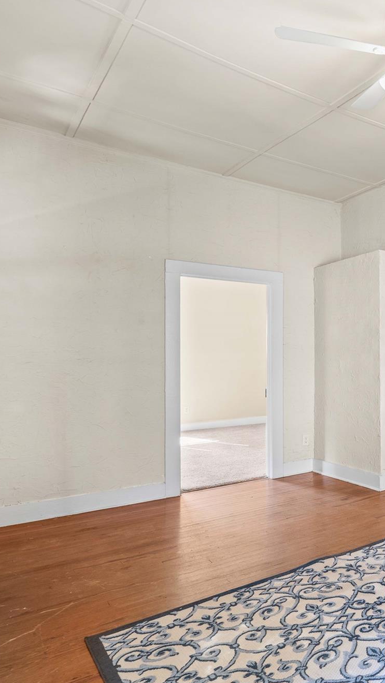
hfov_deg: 33.1
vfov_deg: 71.9
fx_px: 472
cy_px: 342
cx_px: 498
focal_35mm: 26
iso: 100
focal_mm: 16
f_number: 8
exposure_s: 1/1.25
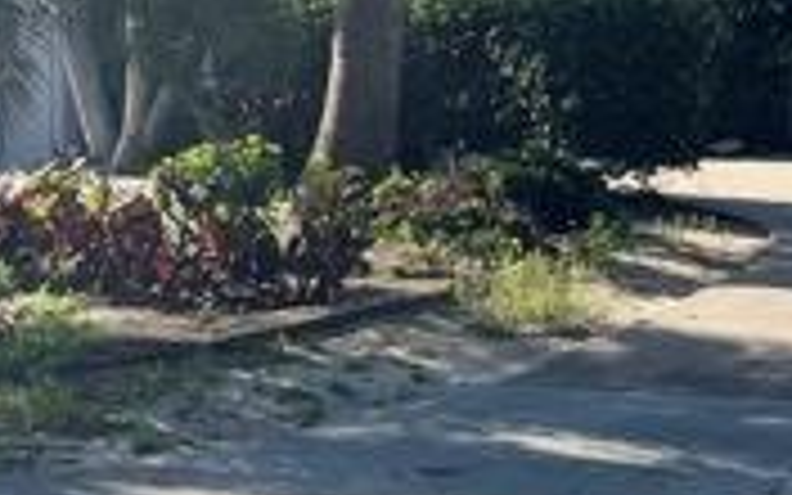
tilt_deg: -2.1
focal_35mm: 100
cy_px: 135
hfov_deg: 20.6
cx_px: 590
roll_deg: -1.1
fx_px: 2158
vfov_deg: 13.0
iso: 32
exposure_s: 1/2506
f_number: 1.6
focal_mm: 4.2
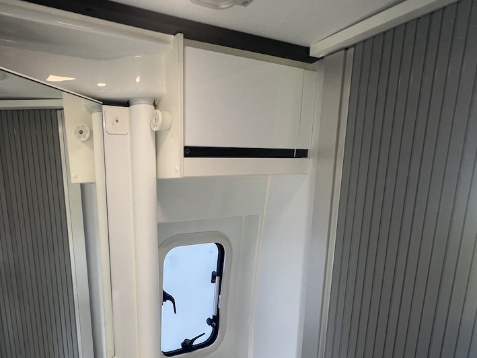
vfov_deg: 58.7
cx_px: 148
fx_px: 303
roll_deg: +0.3
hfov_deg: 73.4
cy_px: 256
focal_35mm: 22
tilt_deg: -12.9
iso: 80
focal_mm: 1.57
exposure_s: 1/99
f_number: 1.8
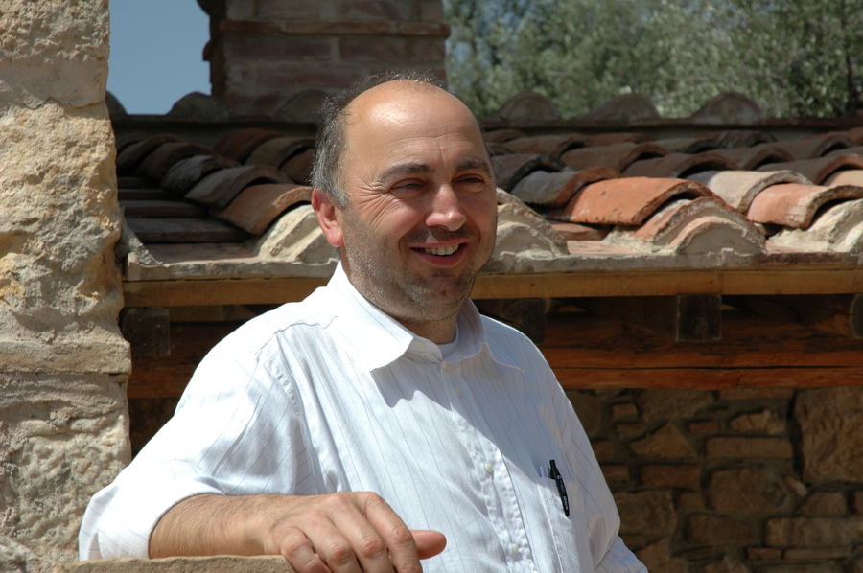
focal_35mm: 105
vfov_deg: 13.0
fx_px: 2514
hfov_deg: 19.5
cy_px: 286
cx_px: 432
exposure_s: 1/400
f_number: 10
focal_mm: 70
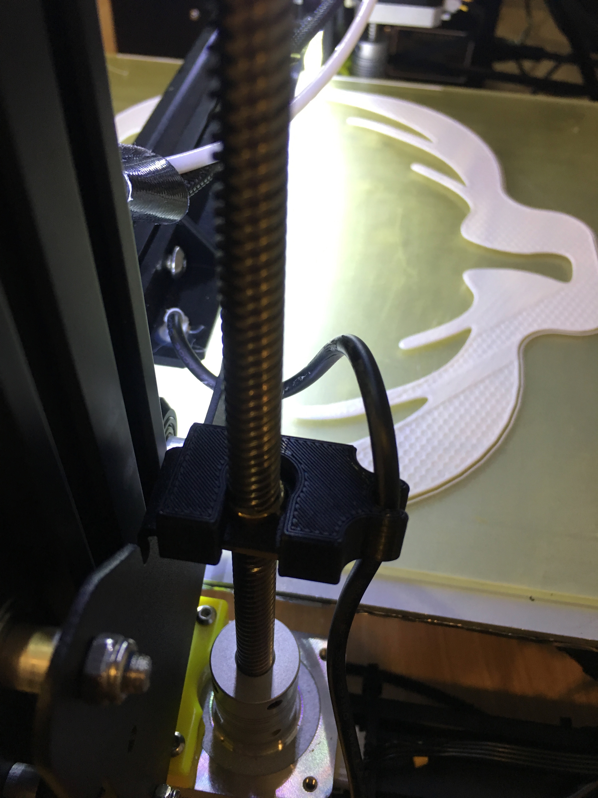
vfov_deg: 61.7
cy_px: 399
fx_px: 668
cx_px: 299
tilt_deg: -46.4
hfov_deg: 48.2
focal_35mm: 29
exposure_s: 1/30
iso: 100
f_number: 2.2
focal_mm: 4.15
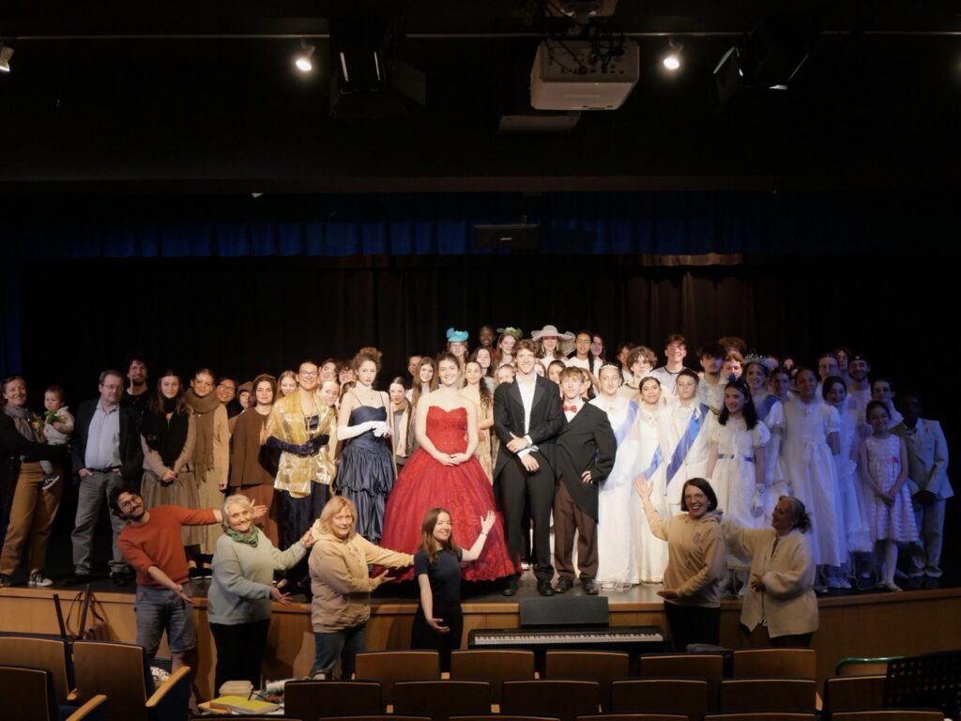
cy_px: 360
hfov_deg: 46.8
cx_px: 480
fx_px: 1110
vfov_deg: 36.0
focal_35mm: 40
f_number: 4.6
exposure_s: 1/60
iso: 2000
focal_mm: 20
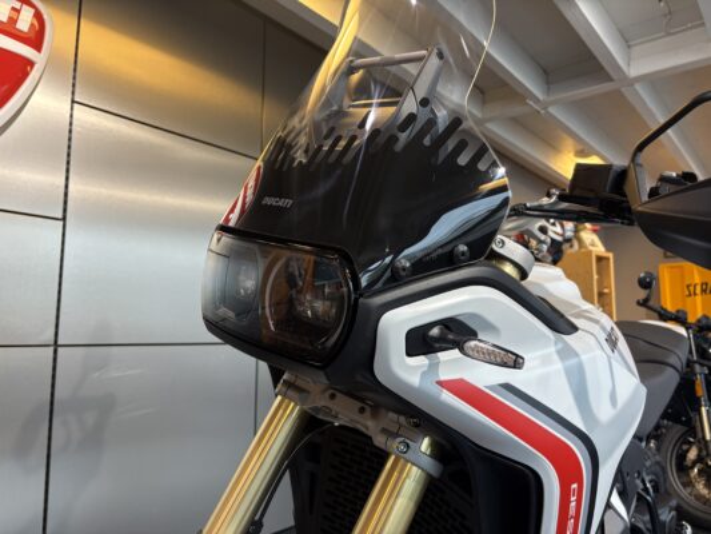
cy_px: 267
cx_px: 356
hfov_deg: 67.3
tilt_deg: +7.2
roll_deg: -0.1
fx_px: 534
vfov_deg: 53.1
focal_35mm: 26
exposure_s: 1/50
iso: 80
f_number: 1.6
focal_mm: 5.96
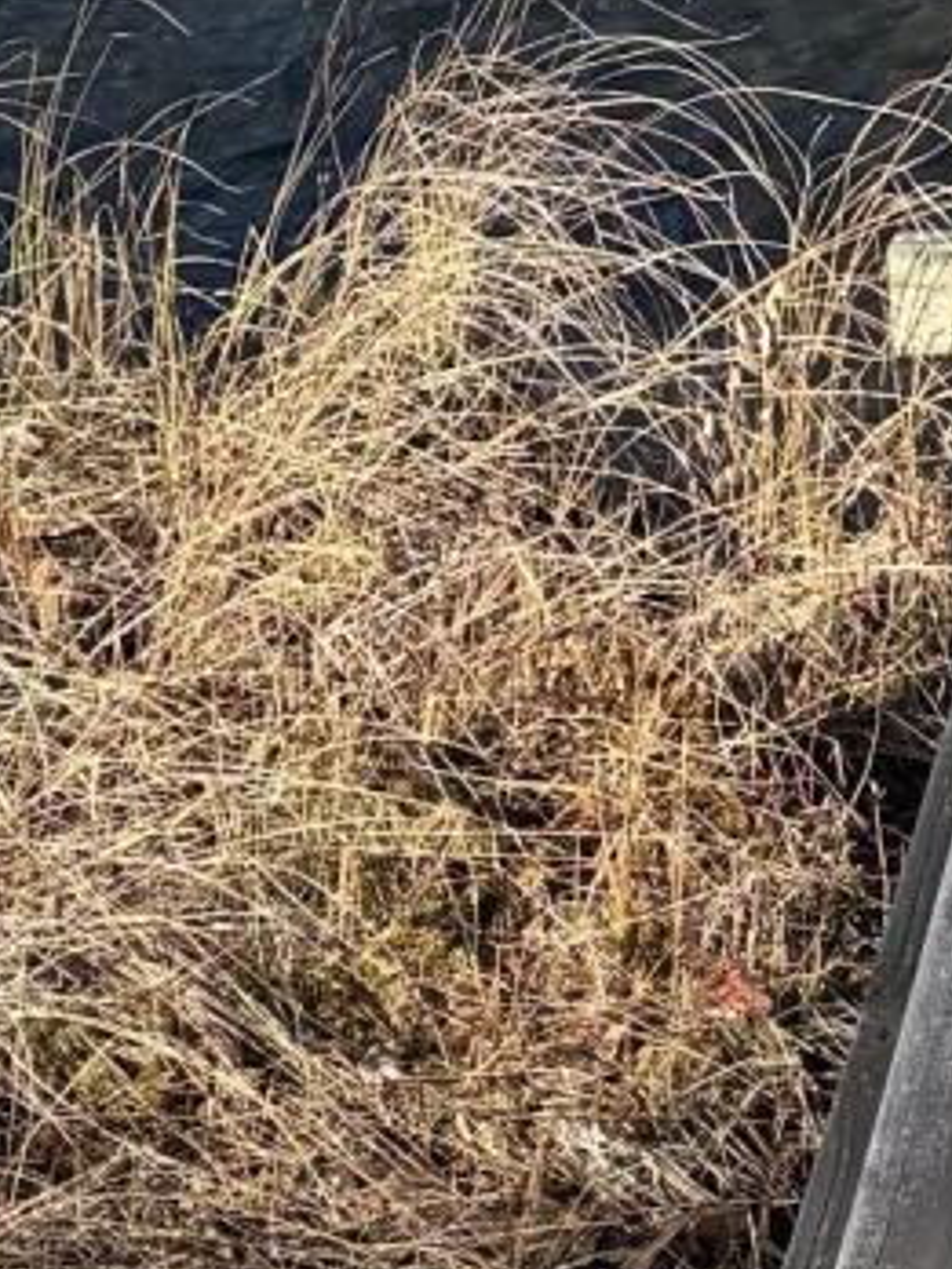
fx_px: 5060
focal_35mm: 138
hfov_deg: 10.1
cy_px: 390
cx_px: 1813
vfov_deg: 14.3
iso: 80
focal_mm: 6.76
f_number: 1.78
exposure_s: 1/1193
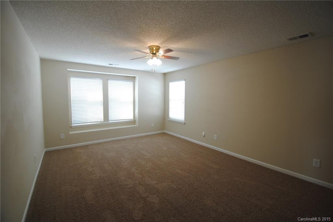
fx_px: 139
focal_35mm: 15
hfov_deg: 100.4
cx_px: 166
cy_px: 111
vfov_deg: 77.4
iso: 200
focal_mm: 10
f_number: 3.5
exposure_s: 1/40
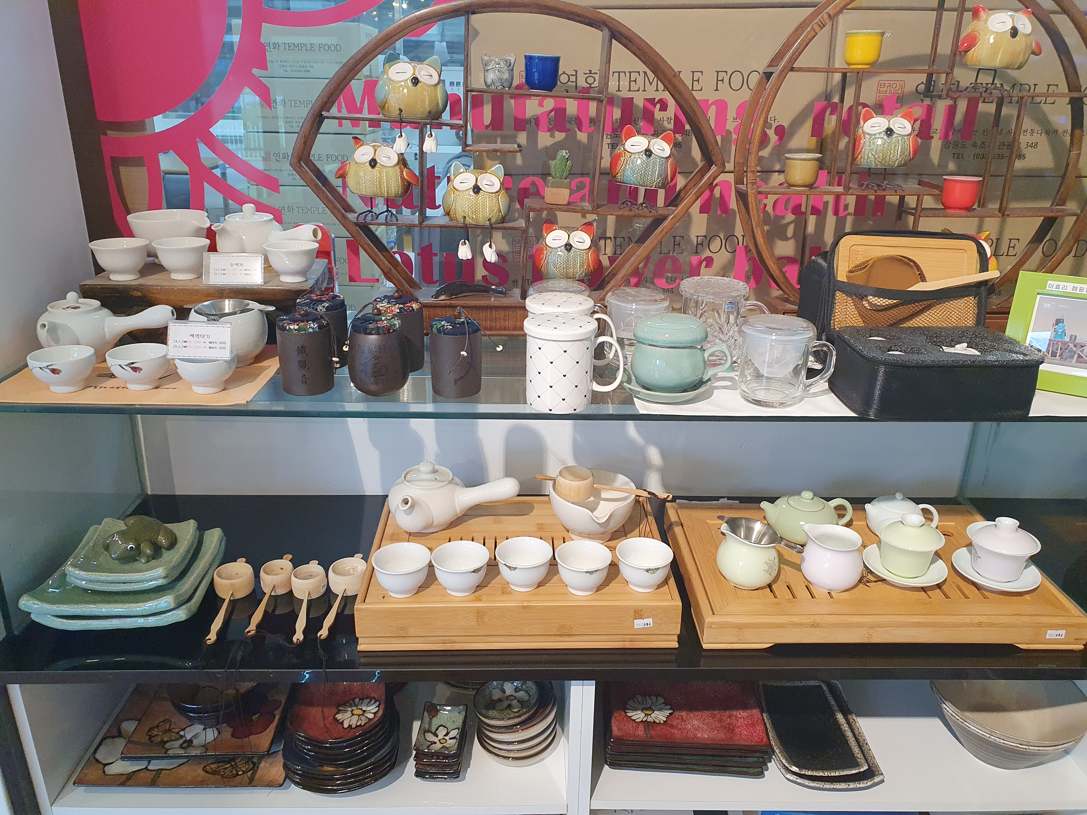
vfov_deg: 53.1
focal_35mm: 26
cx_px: 544
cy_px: 408
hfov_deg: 67.3
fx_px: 816
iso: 250
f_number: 2.4
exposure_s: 1/120
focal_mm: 4.32
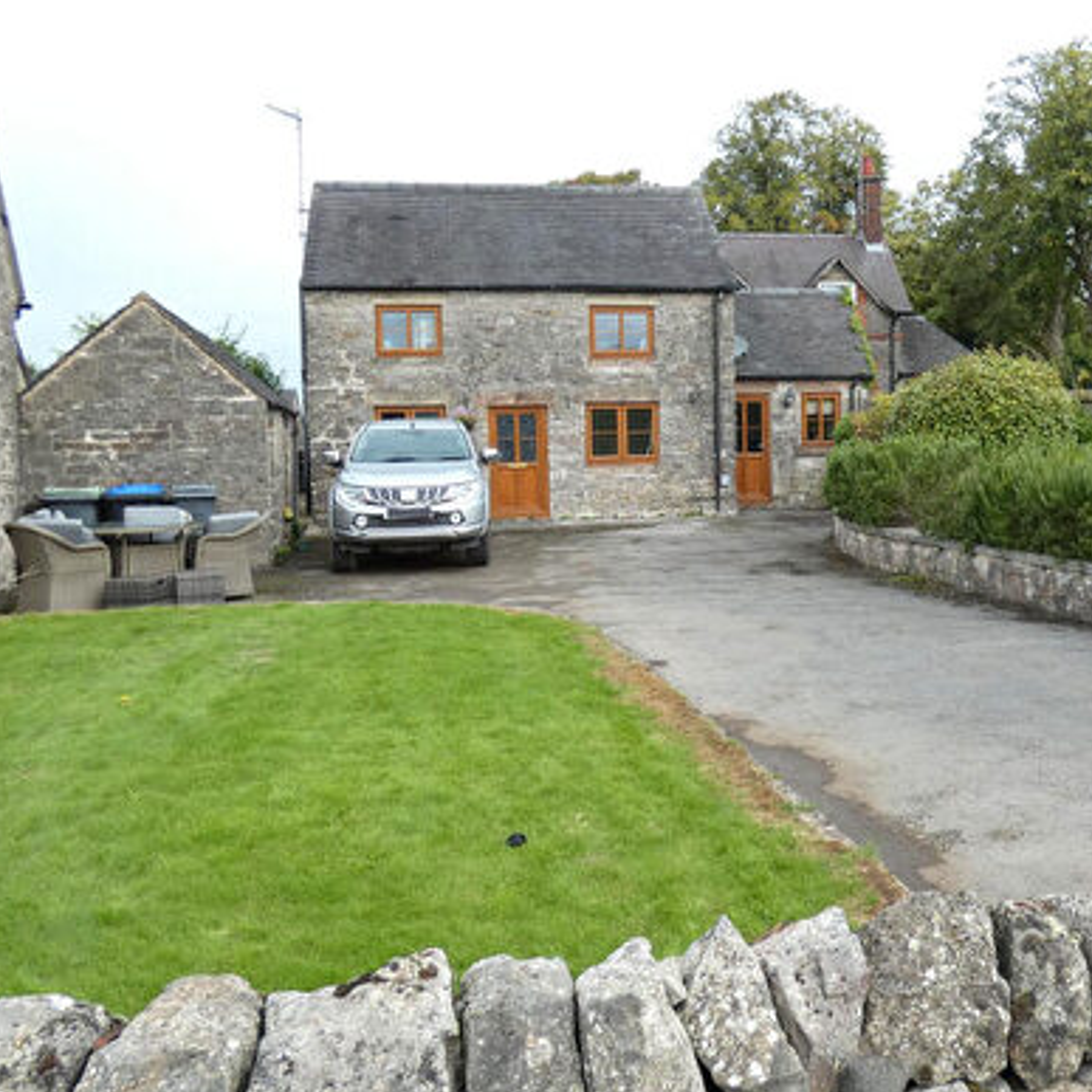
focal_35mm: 32
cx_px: 725
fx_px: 1142
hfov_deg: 50.2
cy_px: 464
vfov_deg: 50.9
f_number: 2.8
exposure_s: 1/400
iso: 80
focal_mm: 3.6
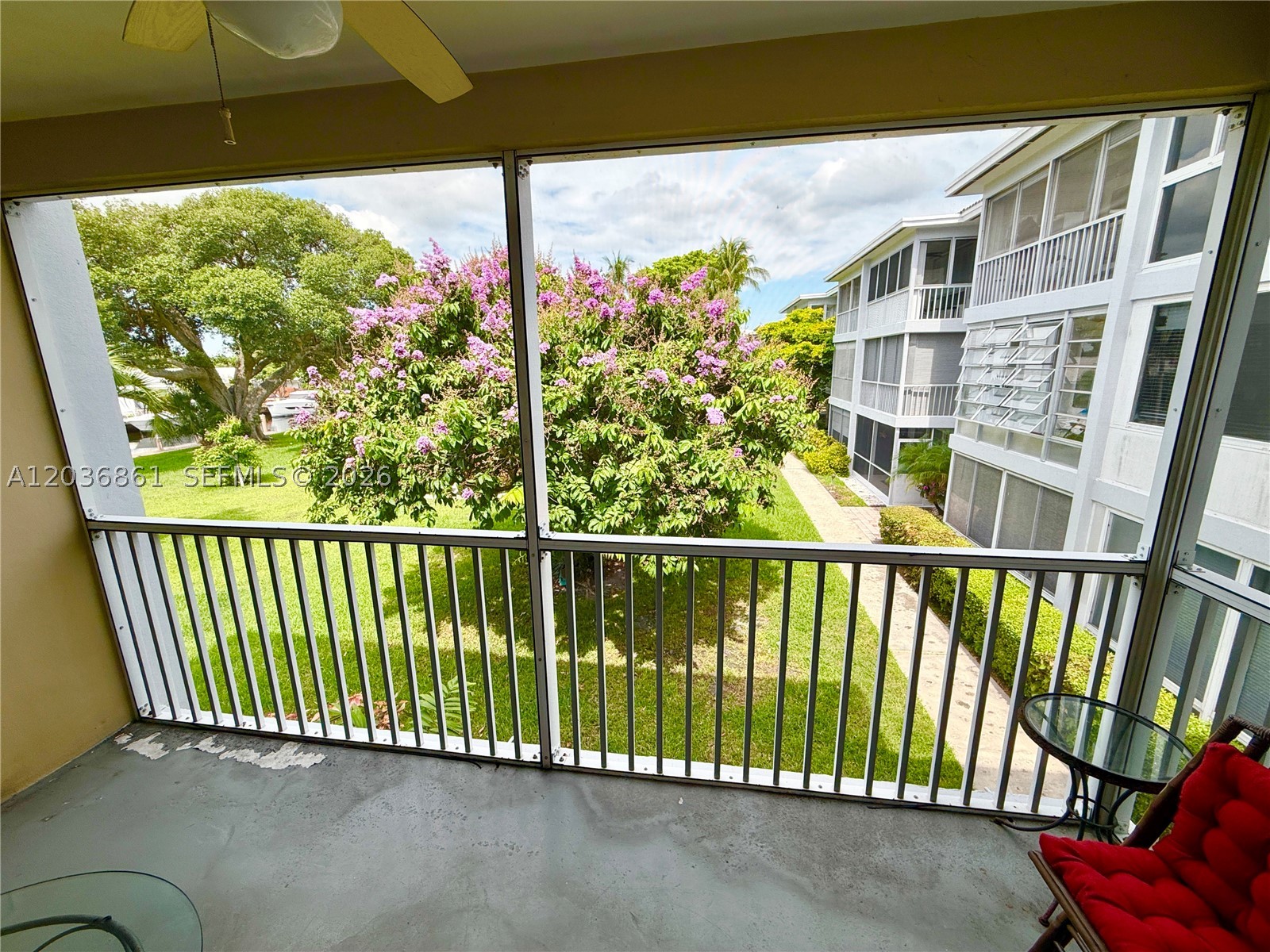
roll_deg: +0.8
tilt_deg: -13.5
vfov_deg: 85.7
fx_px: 514
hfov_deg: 102.1
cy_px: 476
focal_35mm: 14
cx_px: 635
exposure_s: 1/502
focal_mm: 2.22
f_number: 2.2
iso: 50
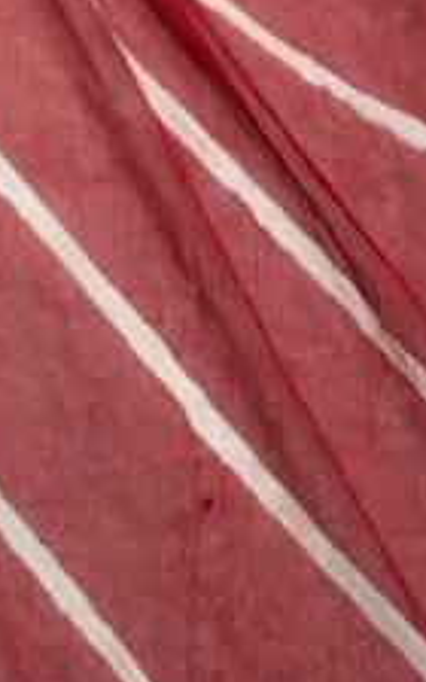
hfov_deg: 10.5
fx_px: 2062
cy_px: -443
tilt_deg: -75.3
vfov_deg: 16.5
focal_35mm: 111
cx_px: -514
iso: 80
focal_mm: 5.96
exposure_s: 1/100
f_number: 1.6
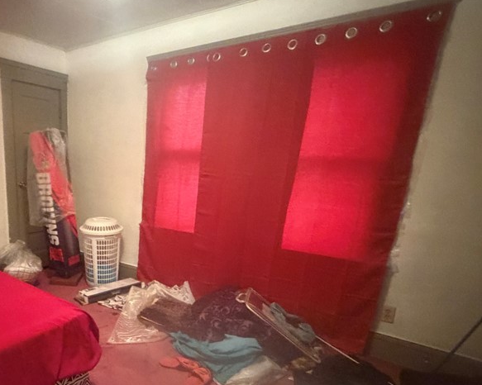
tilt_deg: -14.4
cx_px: 112
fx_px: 342
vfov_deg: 57.5
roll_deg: -0.2
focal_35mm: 24
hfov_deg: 65.4
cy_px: 255
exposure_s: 1/30
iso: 1250
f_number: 2.2
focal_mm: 2.22
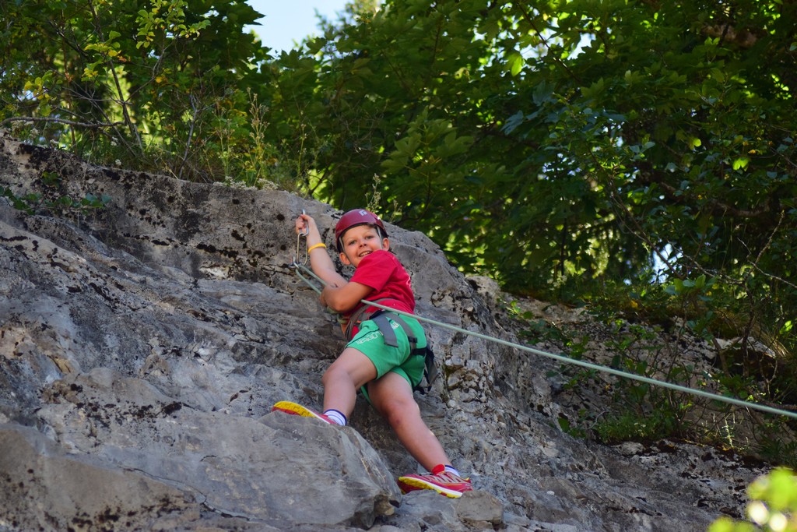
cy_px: 266
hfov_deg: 13.7
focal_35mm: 150
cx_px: 398
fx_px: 3321
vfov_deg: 9.2
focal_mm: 100
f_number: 4
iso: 800
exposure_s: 1/1250
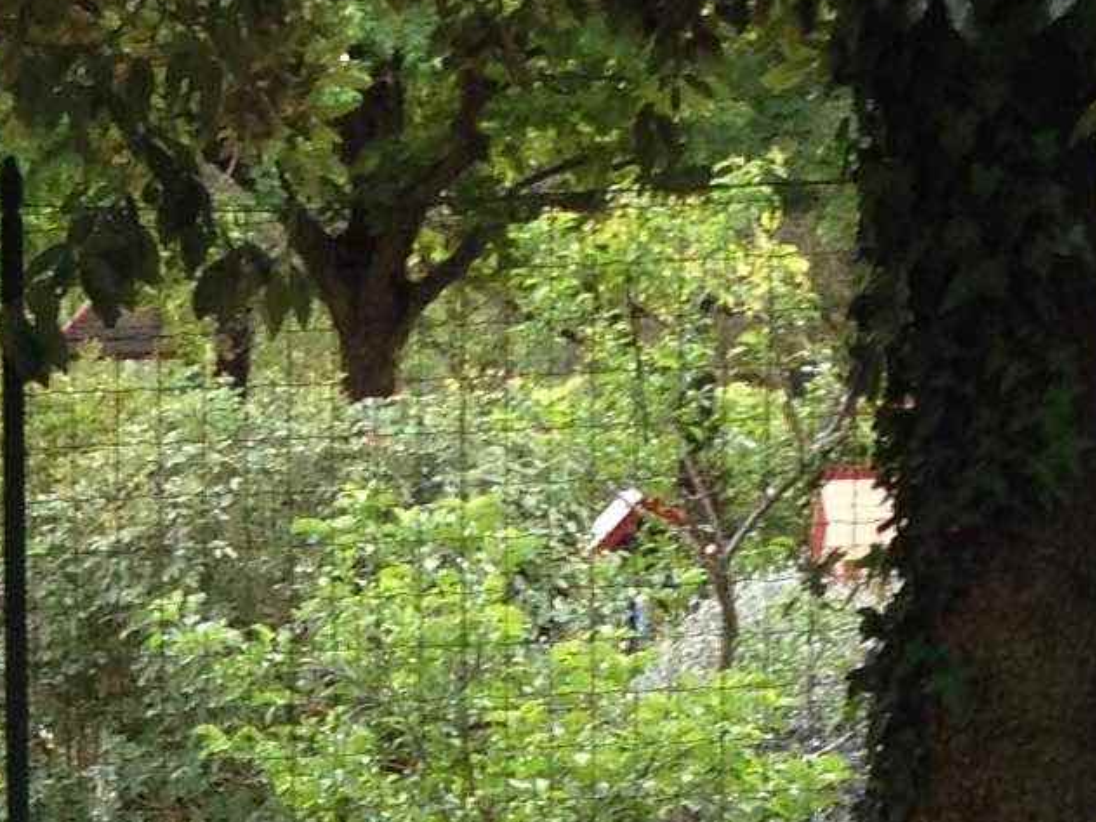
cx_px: -163
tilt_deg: -10.6
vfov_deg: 7.9
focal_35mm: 181
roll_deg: +1.5
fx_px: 5730
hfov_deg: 10.8
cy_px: 1571
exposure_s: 1/60
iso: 50
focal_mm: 4.28
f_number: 2.4
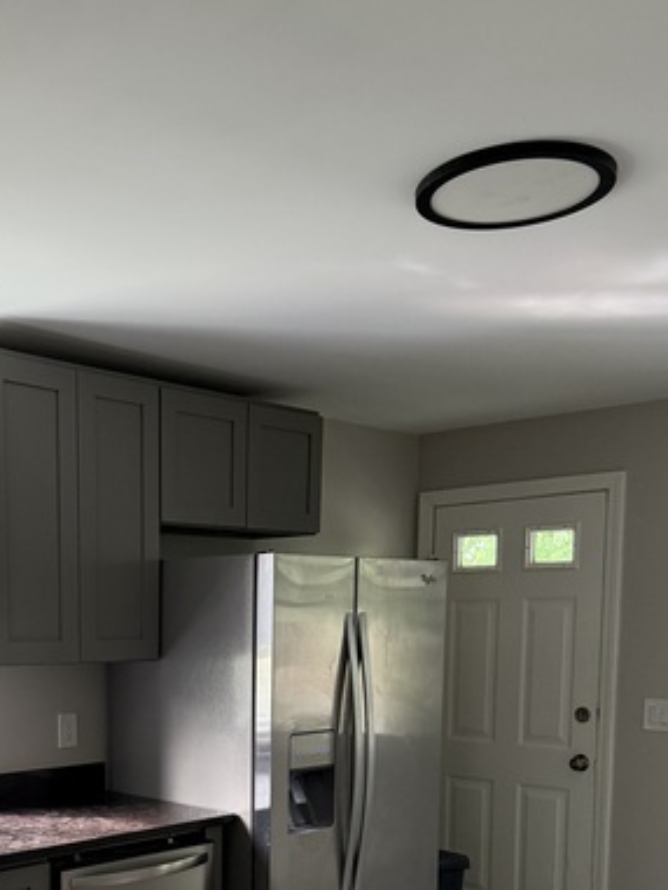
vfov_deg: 42.2
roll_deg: +0.3
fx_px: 1080
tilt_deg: -5.2
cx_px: 175
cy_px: 746
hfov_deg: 33.7
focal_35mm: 42
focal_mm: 6.76
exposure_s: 1/60
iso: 400
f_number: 1.78
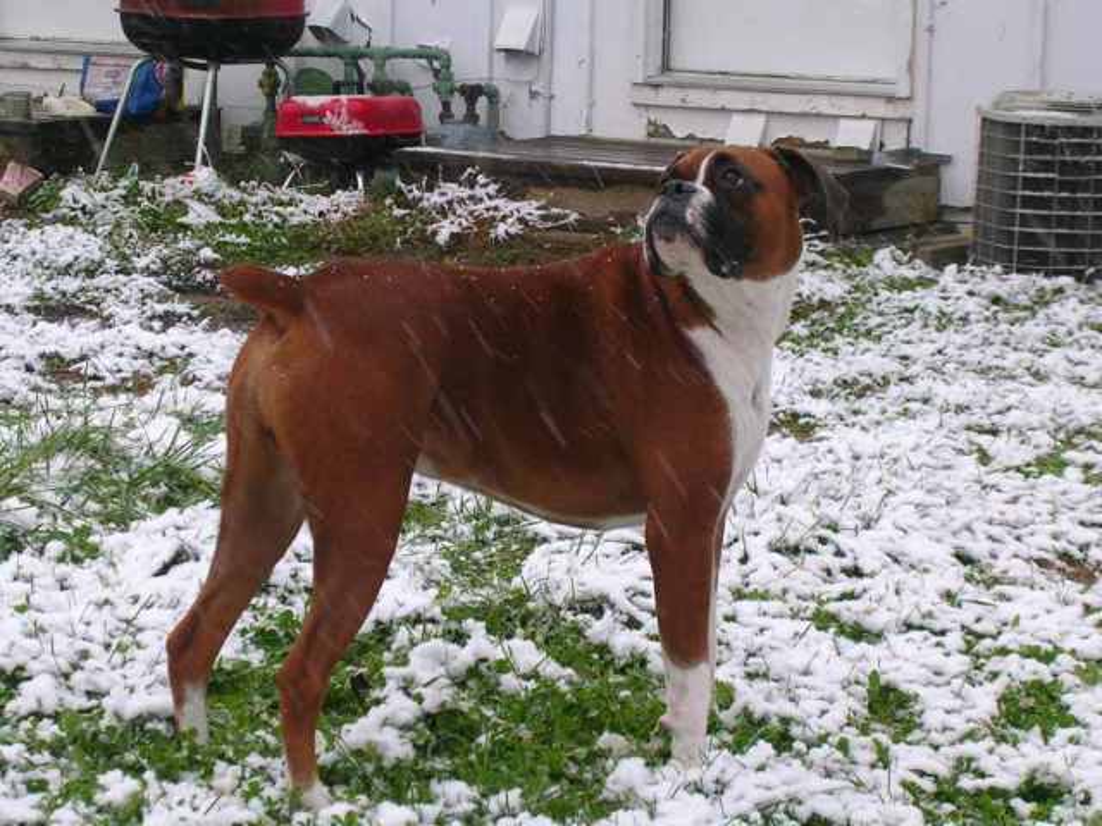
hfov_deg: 18.7
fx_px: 3343
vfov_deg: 14.1
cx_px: 551
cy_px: 413
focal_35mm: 105
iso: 50
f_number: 4.6
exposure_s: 1/104
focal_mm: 15.9
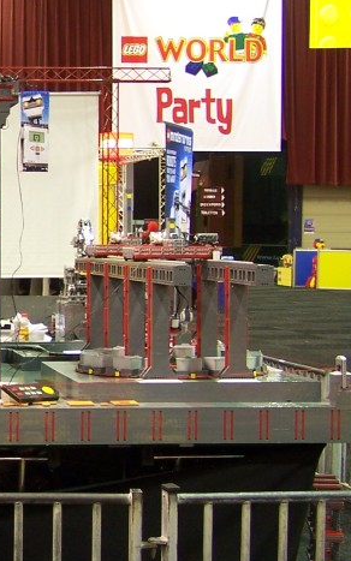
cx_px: -207
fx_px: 1530
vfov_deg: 20.8
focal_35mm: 100
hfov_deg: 12.3
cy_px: 286
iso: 80
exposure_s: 1/2
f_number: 2.9
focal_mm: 7.1
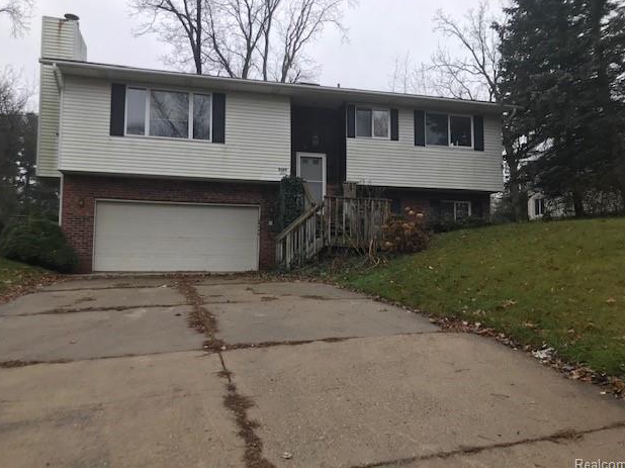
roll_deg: -0.1
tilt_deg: +7.1
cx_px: 317
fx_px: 523
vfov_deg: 48.2
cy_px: 231
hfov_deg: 61.7
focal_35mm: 29
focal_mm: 3.99
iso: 25
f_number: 1.8
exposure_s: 1/120
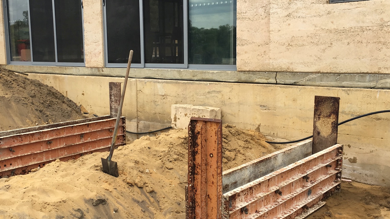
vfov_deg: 27.7
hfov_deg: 47.2
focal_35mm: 43
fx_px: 445
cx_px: 169
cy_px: 118
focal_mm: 4.15
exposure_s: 1/506
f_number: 2.2
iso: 25
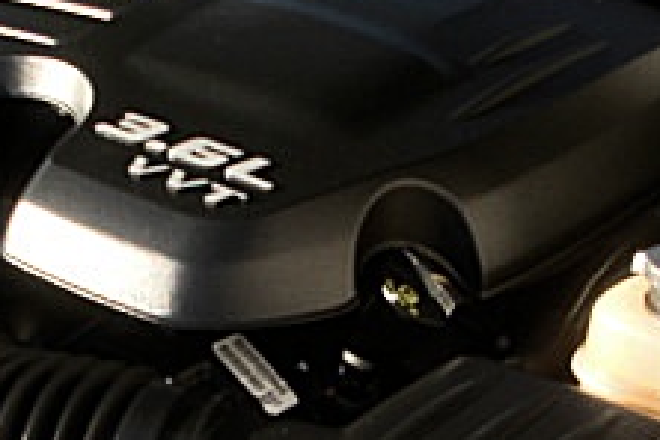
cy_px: 431
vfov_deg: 12.5
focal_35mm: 108
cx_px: 220
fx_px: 1980
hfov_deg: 18.9
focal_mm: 6.3
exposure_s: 1/160
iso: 50
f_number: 2.8
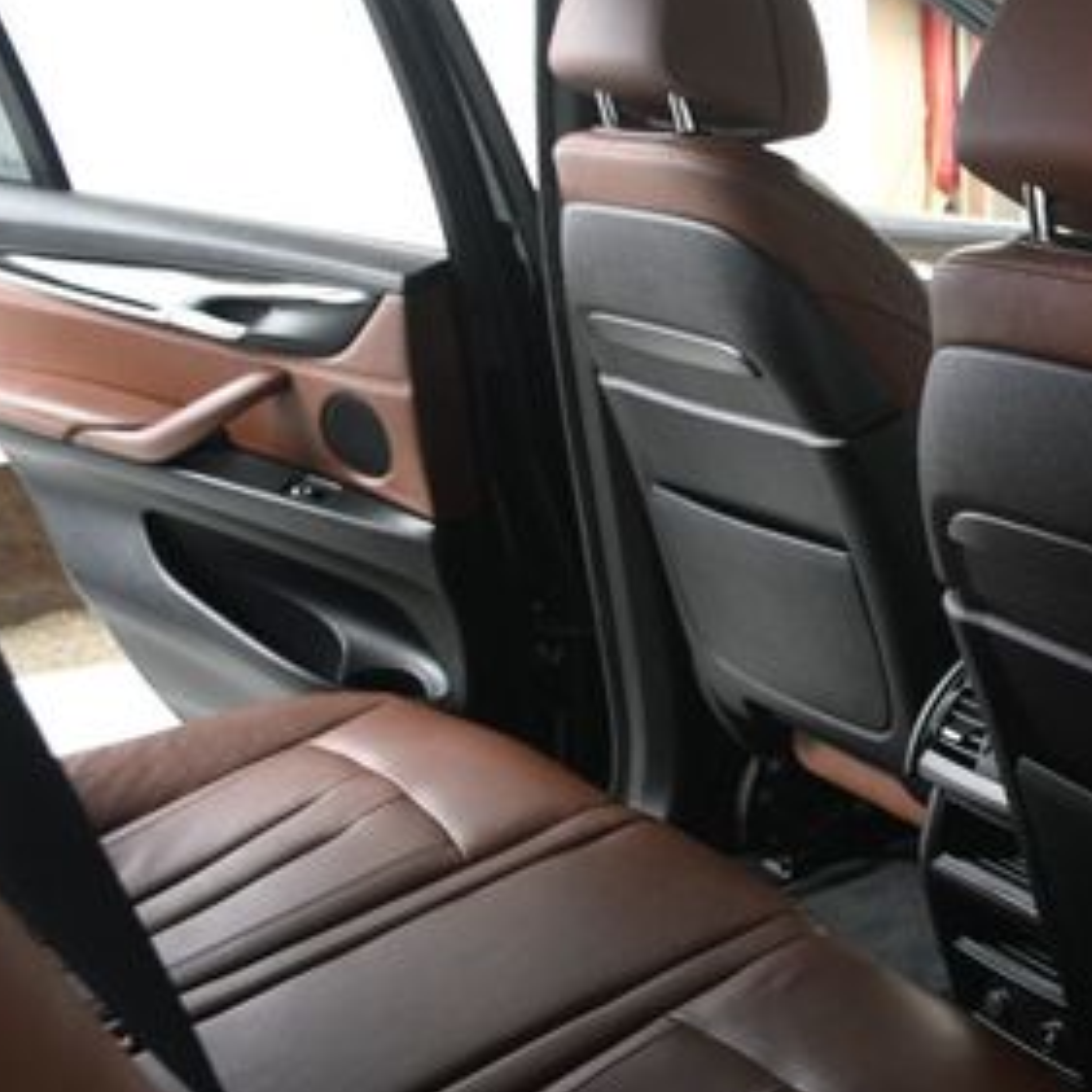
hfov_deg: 27.2
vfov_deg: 29.6
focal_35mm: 58
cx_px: 1181
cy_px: 552
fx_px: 2070
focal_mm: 20
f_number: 3.5
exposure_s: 1/160
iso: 100
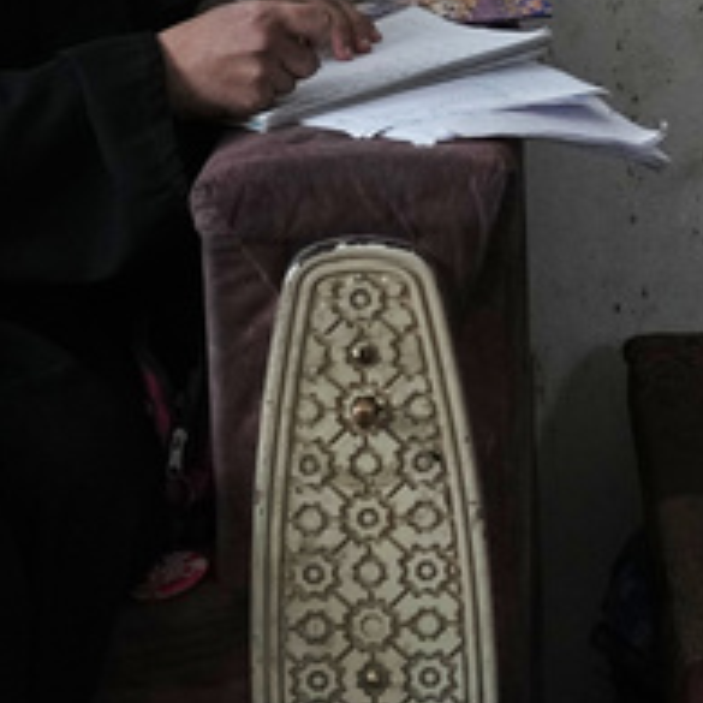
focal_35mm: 156
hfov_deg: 11.1
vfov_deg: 11.2
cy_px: 278
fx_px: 3584
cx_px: 674
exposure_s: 1/200
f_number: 2.2
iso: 800
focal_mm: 35
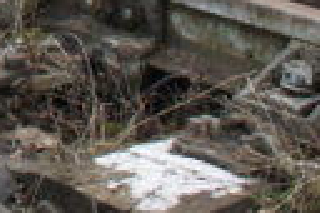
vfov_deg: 6.6
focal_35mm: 198
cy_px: -287
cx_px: -510
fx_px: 1758
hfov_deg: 9.1
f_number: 6.3
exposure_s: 1/50
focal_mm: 22
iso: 200
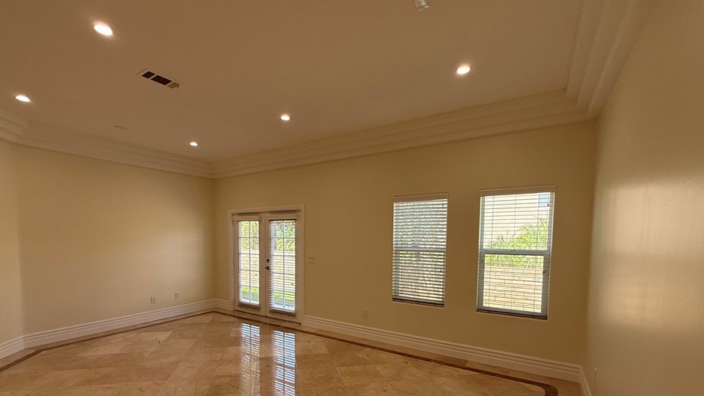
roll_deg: -0.4
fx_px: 317
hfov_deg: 95.8
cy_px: 257
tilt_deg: -4.5
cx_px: 331
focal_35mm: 17
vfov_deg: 62.6
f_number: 2.2
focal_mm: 2.22
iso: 64
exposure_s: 1/126
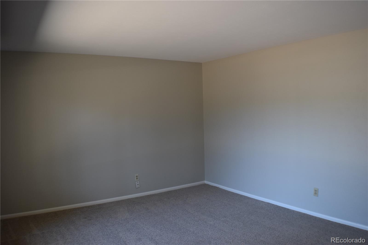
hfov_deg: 51.3
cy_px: 122
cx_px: 184
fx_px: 383
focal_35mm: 38
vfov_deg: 35.5
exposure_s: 1/80
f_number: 4.5
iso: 400
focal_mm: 25
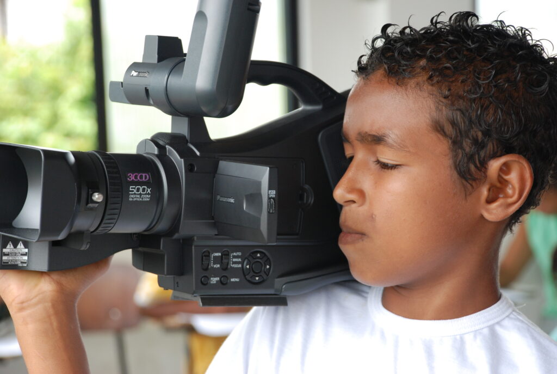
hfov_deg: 15.2
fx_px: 2093
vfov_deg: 10.2
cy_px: 187
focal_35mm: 135
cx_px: 278
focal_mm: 90
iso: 400
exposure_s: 1/60
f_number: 5.6
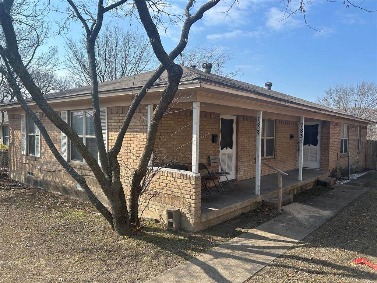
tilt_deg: -1.4
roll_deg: -1.3
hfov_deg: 67.3
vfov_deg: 53.1
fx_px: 283
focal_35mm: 26
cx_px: 188
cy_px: 142
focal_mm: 5.7
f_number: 1.5
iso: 50
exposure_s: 1/2762
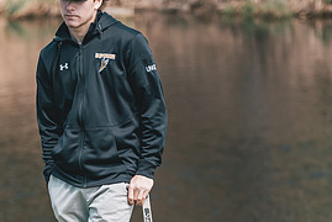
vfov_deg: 1.9
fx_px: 6730
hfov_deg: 2.8
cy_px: 175
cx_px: 86
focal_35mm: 729
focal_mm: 326
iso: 640
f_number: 6.3
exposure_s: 1/800
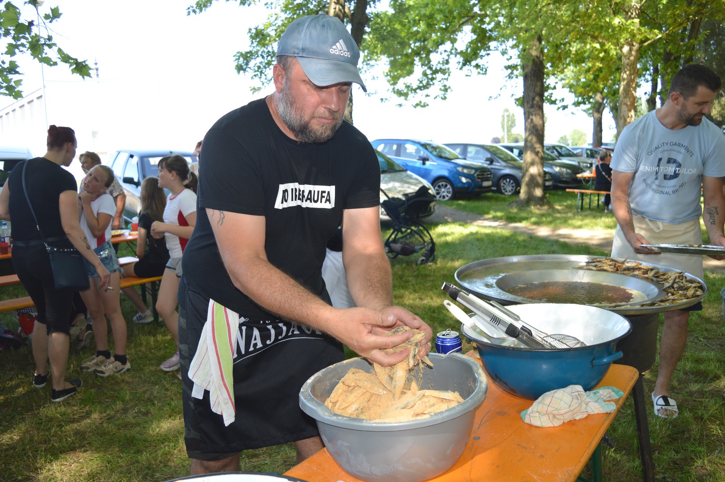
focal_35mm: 27
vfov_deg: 47.9
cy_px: 241
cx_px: 362
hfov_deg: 67.4
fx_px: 543
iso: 100
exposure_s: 1/125
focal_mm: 18
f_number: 4
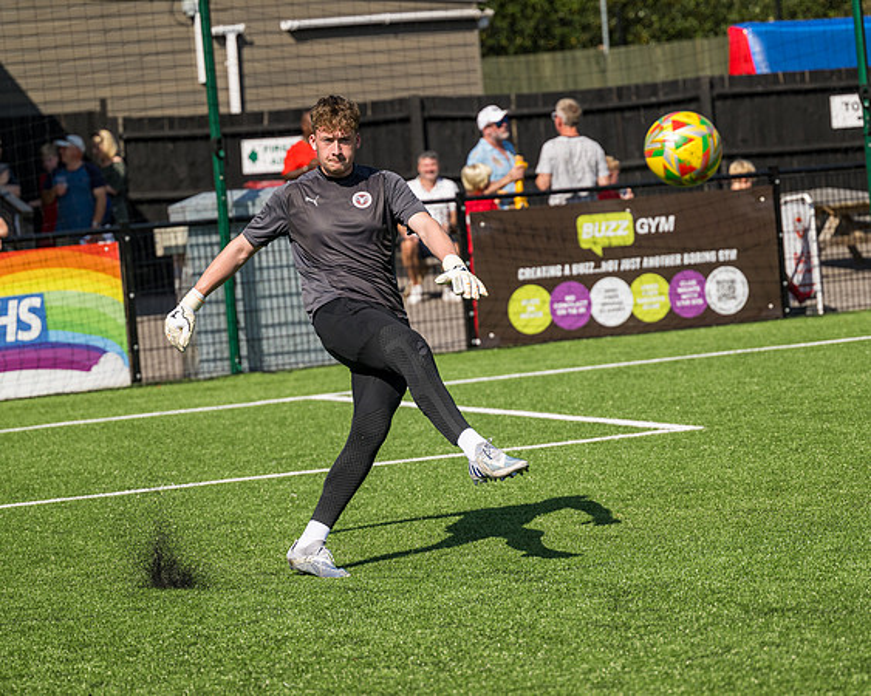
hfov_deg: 12.7
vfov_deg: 10.2
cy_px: 348
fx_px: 3918
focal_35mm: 152
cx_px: 436
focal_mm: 135
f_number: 4
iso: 200
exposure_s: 1/2500
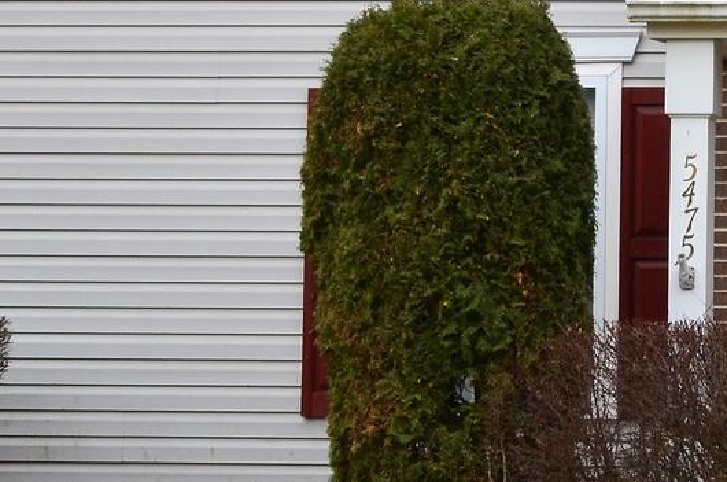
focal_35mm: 139
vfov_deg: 9.8
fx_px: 2801
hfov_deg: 13.4
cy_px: 37
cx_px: 1261
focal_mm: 24
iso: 280
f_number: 10
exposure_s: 1/250
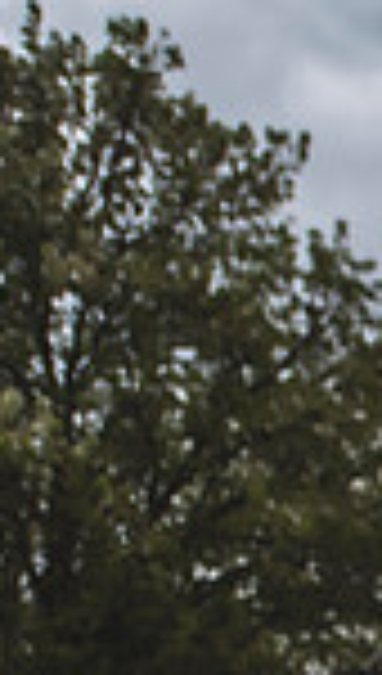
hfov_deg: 9.3
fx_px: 1737
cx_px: 1218
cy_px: 826
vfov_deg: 20.4
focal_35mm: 97
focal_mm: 24
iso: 100
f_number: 3.5
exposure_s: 1/250
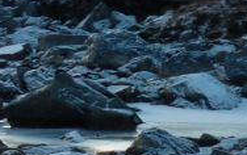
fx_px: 4462
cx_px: -127
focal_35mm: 662
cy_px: -43
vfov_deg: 2.0
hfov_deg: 3.2
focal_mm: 24.1
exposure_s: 1/125
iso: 80
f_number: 4.5
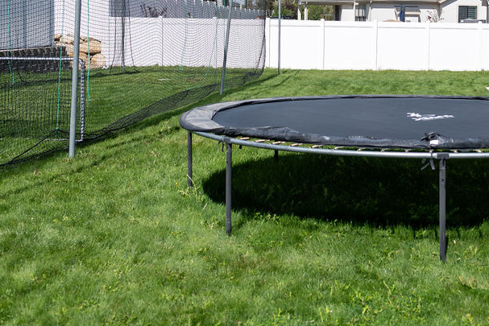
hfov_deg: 32.8
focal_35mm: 59
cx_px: 404
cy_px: 59
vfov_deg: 22.7
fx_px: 802
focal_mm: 35
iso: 125
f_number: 4.5
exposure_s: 1/1000
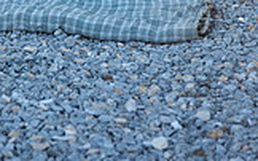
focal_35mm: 161
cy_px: -194
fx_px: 1131
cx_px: 43
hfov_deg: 12.9
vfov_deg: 7.7
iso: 400
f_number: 5
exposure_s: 1/640
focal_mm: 57
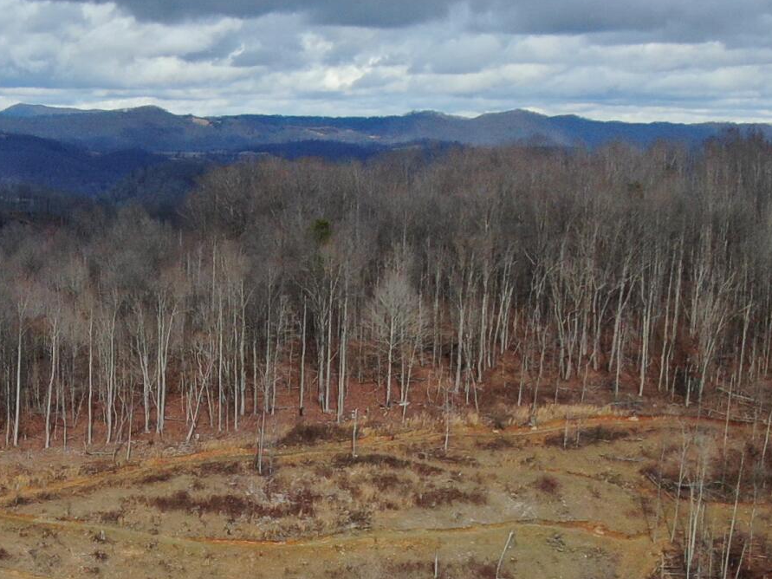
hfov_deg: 18.8
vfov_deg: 14.4
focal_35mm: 101
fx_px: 2252
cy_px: 604
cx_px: -54
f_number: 3.1
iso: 100
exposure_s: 1/1000
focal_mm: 5.22
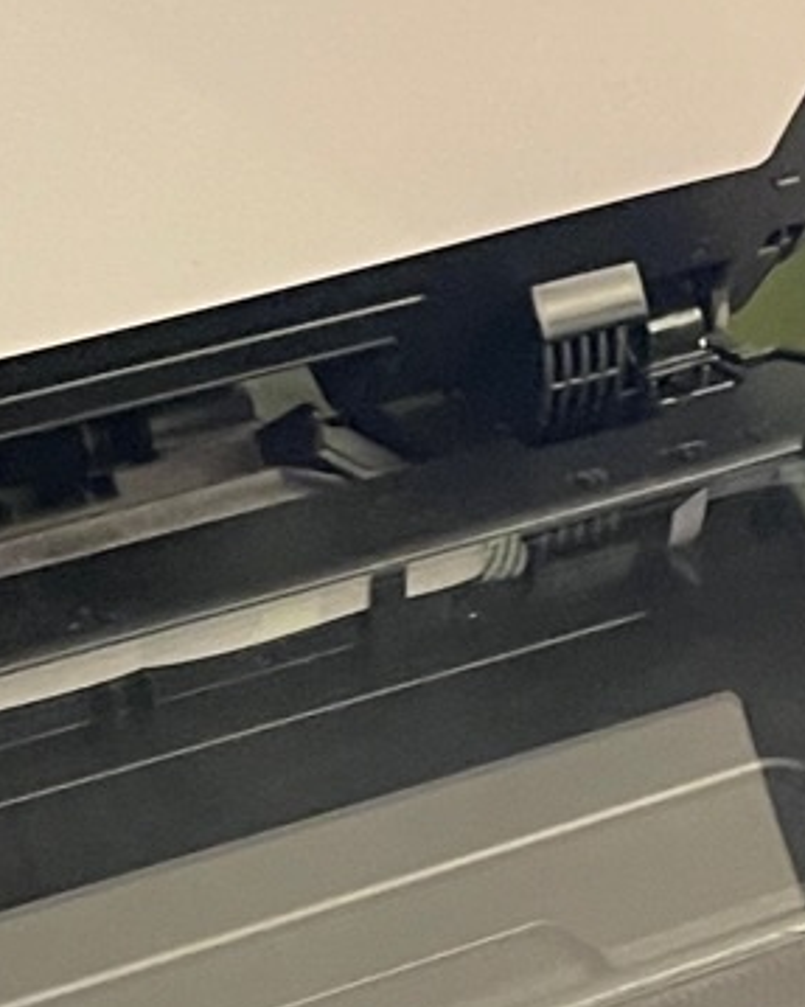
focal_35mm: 145
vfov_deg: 13.2
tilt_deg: -28.0
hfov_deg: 10.6
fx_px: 4320
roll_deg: +1.2
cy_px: 958
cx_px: 241
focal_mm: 5.1
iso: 500
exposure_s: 1/33
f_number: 1.6
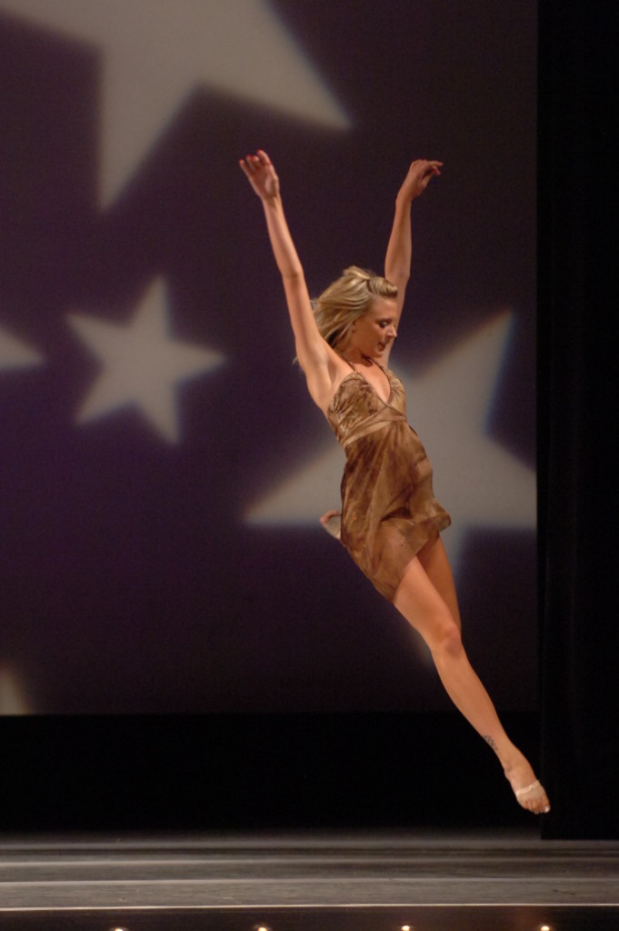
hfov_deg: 5.1
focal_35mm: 270
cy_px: 466
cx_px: 310
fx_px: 6975
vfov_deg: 7.6
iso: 1250
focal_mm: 180
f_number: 2.8
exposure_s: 1/400
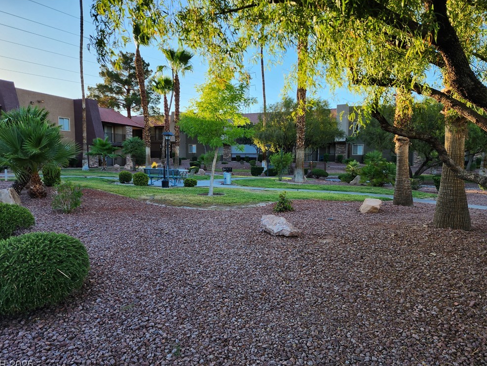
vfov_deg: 56.8
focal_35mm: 24
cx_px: 237
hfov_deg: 71.6
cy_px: 185
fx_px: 338
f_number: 1.8
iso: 12
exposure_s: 1/218
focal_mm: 6.4
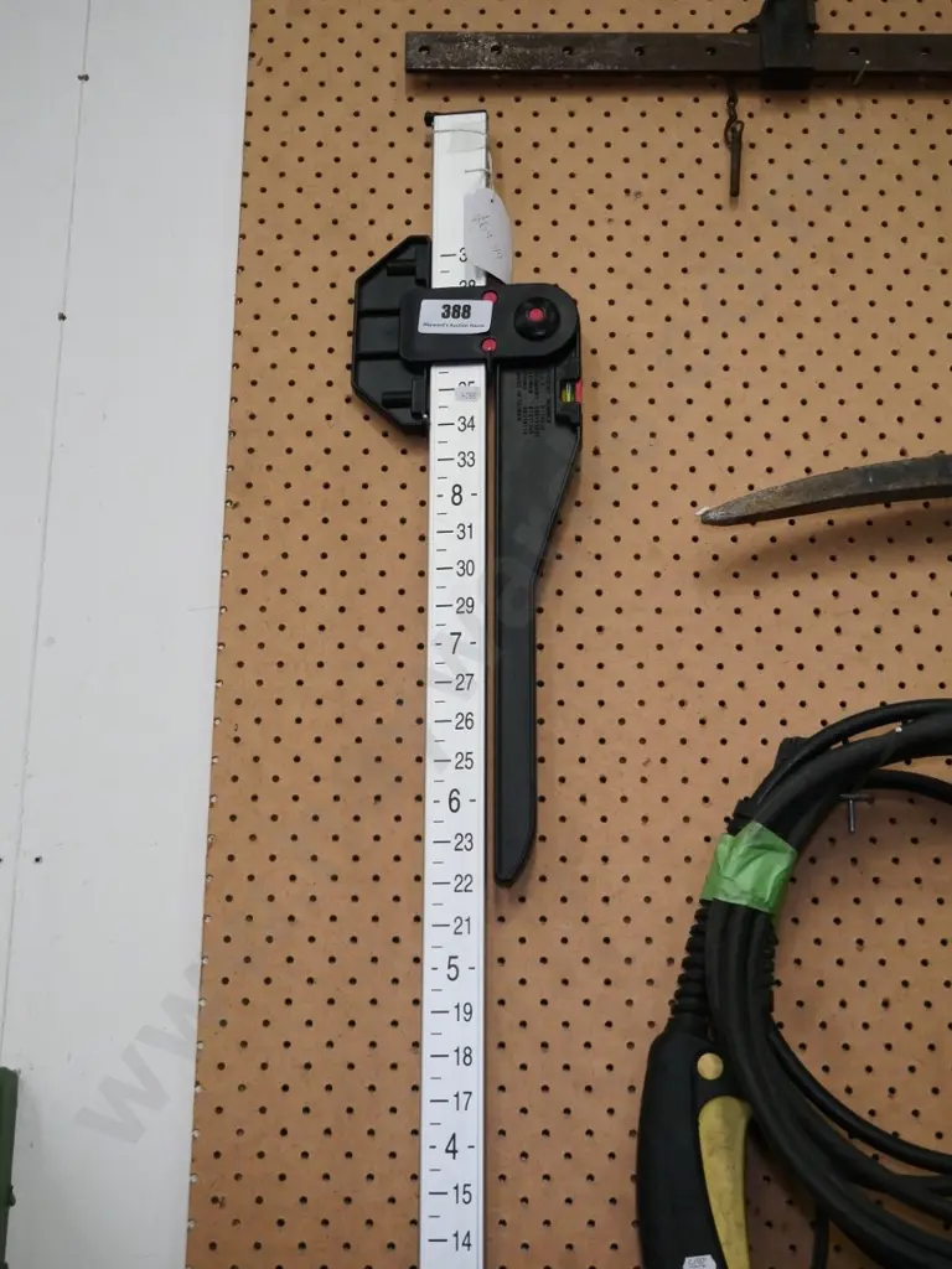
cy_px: 634
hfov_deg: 31.5
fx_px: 1687
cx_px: 476
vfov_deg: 41.2
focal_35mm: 46
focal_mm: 23
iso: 3200
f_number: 4.5
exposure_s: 1/640
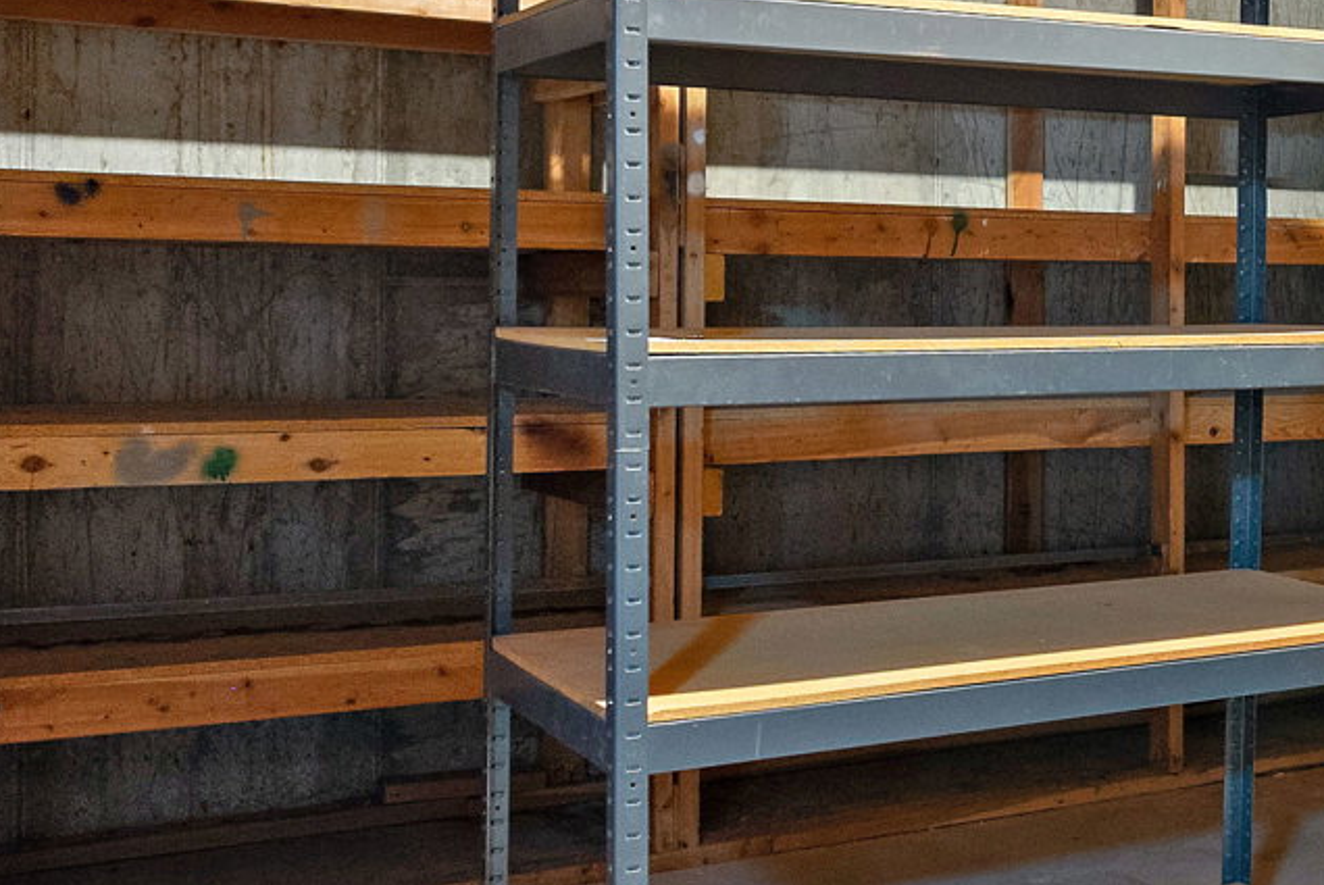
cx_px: 1391
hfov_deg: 32.6
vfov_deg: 24.4
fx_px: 2024
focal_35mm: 55
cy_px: 243
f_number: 8
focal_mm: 14
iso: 500
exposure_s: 1.6
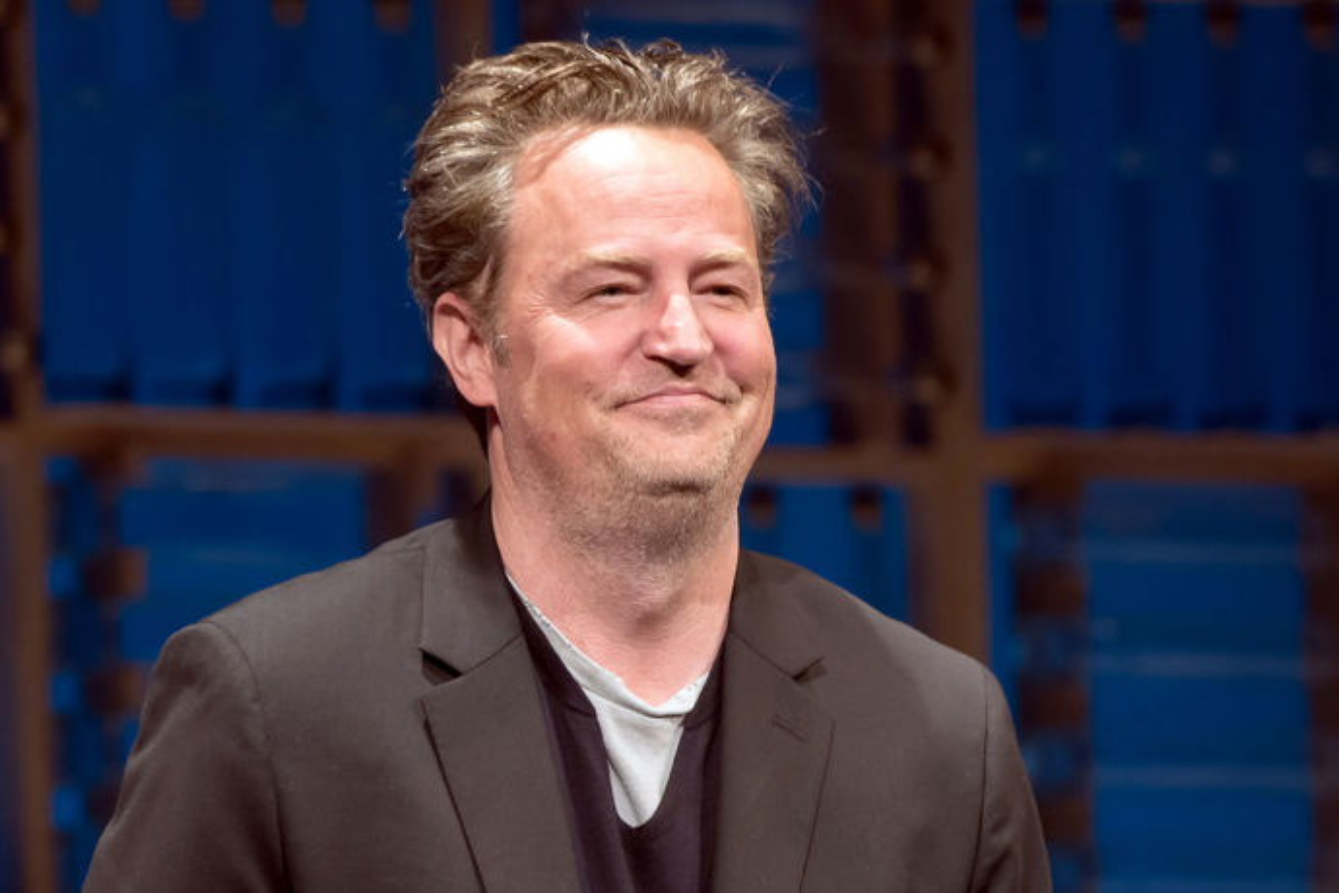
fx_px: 7438
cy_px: 446
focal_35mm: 200
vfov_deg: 6.9
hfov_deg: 10.3
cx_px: 670
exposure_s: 1/320
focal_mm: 200
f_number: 4
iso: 1600
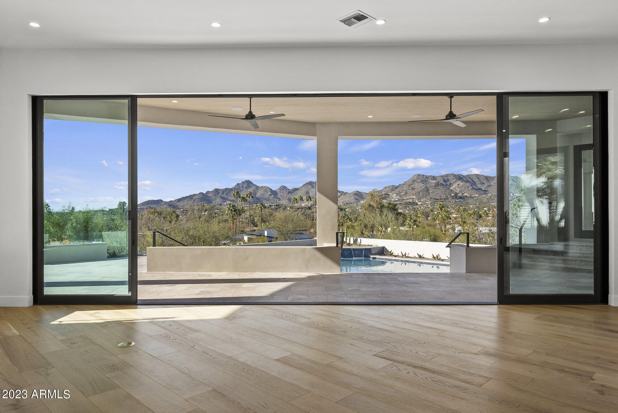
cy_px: 206
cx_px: 309
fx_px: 412
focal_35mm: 24
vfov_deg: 53.2
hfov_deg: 73.7
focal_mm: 24
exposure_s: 1/250
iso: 2000
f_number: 8
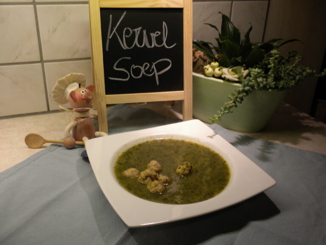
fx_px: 348
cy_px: 122
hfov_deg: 50.1
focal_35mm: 37
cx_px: 163
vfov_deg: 38.7
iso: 142
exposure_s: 1/57
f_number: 3.5
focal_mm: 6.6
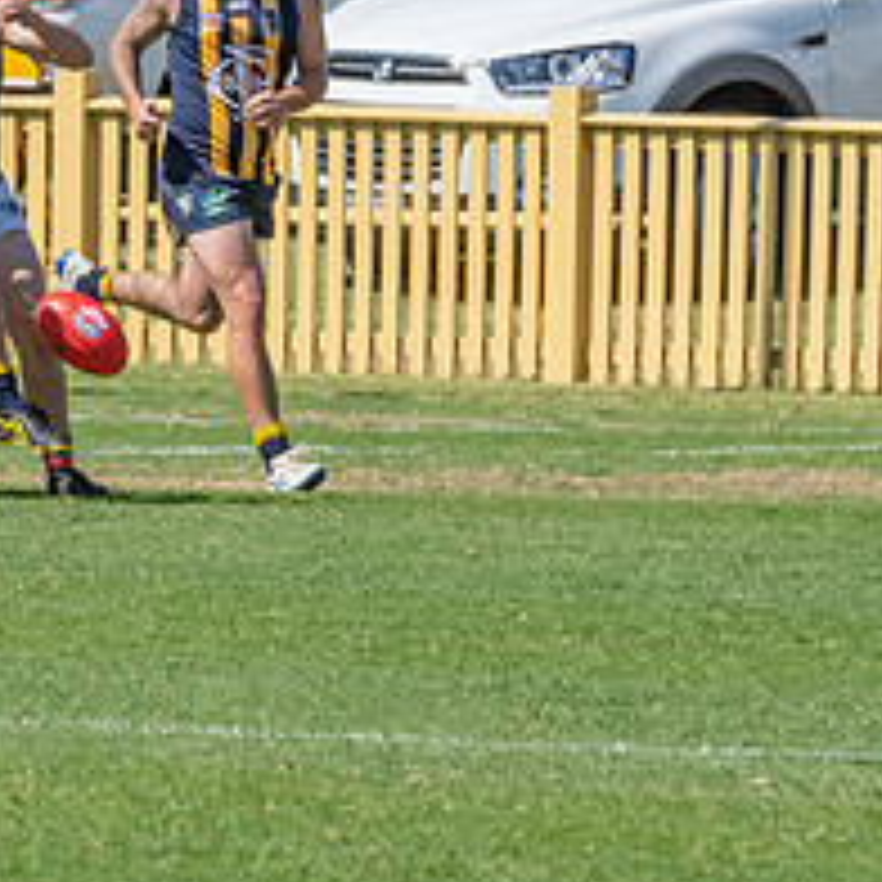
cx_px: -170
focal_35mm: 1181
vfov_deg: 1.5
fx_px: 34044
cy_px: 201
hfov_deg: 1.5
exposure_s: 1/1250
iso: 800
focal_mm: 300
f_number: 13
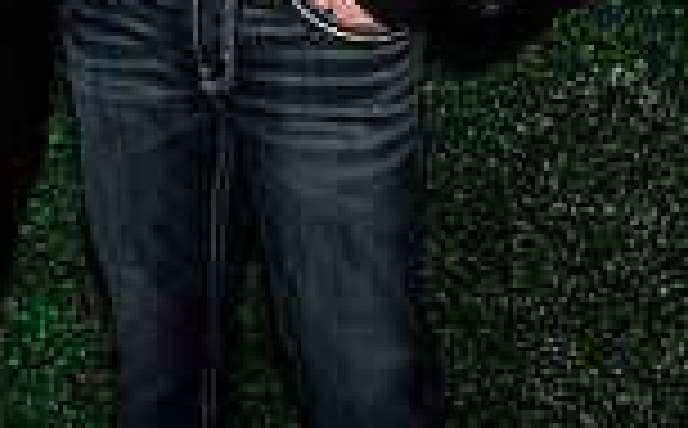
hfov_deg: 17.0
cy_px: -417
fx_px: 2246
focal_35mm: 120
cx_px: -13
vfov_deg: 10.1
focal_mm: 31
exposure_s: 1/60
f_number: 6.3
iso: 500
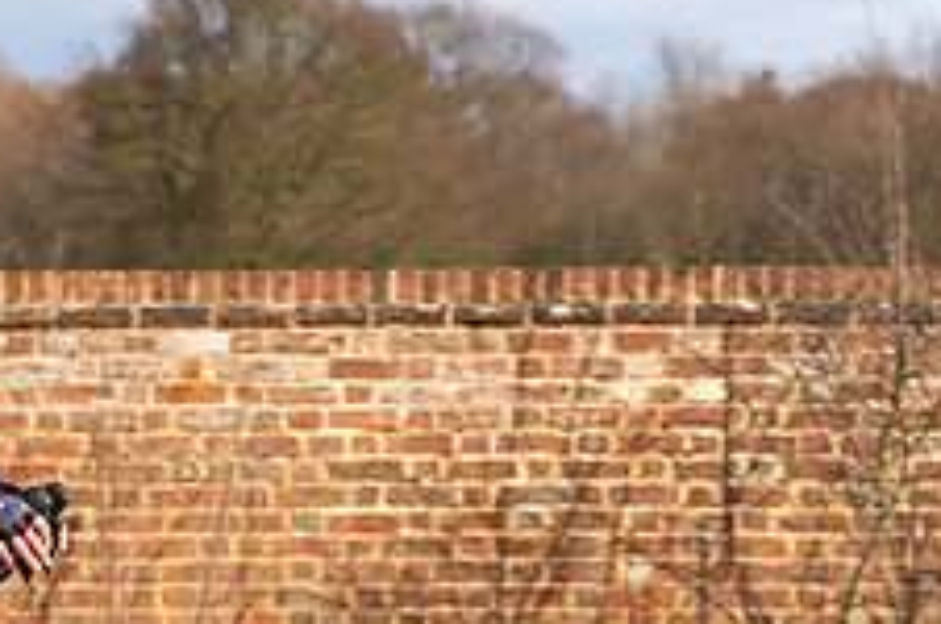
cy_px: 310
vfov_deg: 7.6
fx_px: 4698
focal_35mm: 180
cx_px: -162
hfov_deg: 11.2
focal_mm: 70
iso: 100
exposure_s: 1/800
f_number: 4
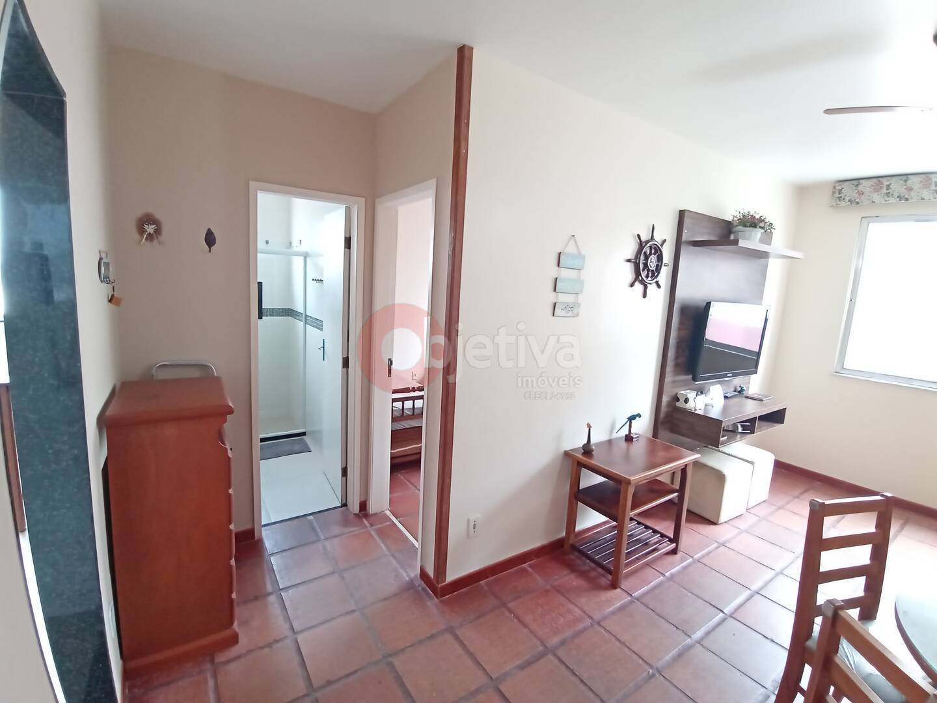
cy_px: 352
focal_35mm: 28
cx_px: 468
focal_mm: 1.66
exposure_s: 1/24
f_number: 2.2
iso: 200
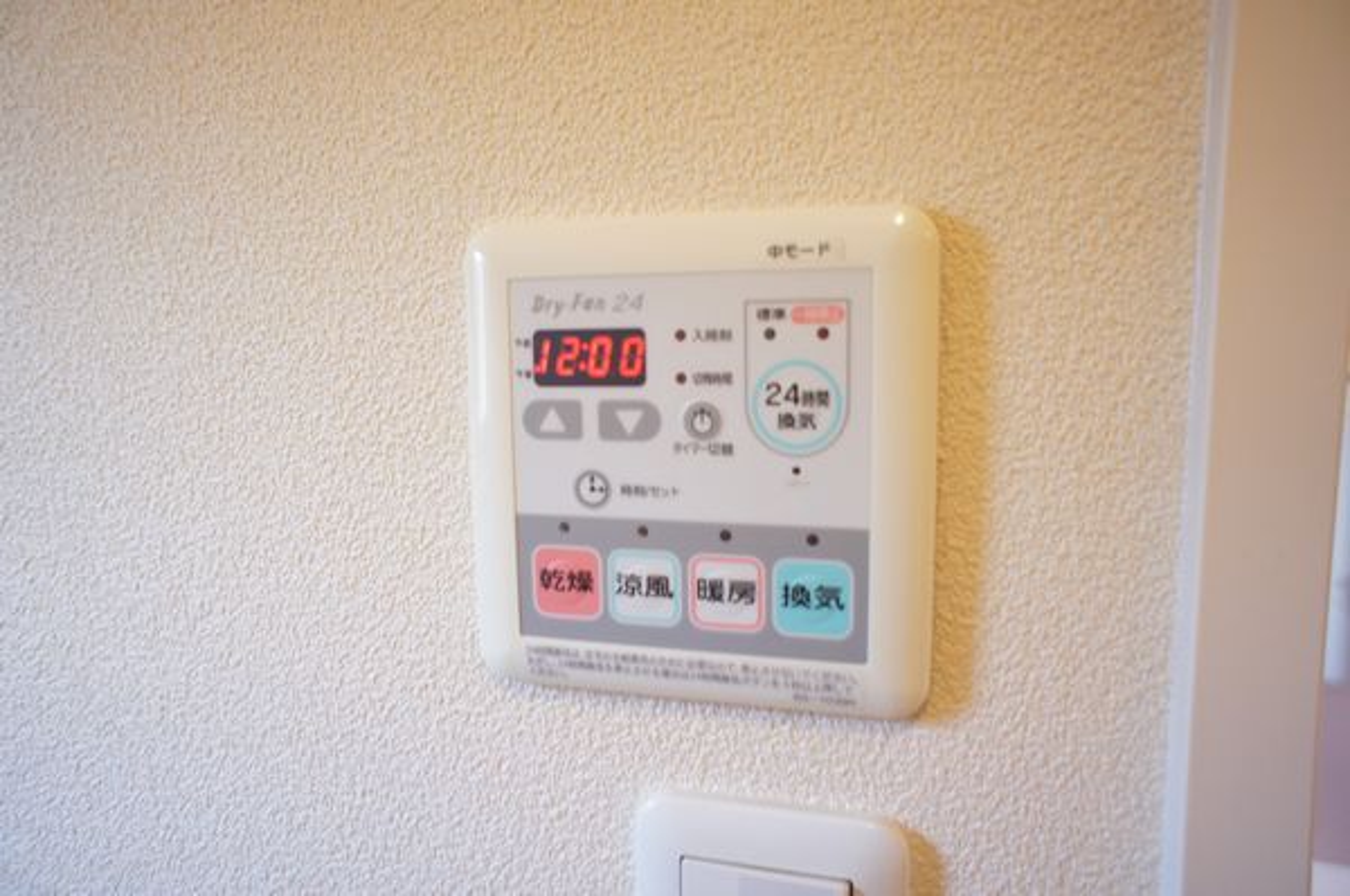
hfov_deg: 73.8
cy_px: 448
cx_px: 675
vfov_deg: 53.0
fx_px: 899
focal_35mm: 24
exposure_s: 1/30
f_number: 2.8
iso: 640
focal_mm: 16
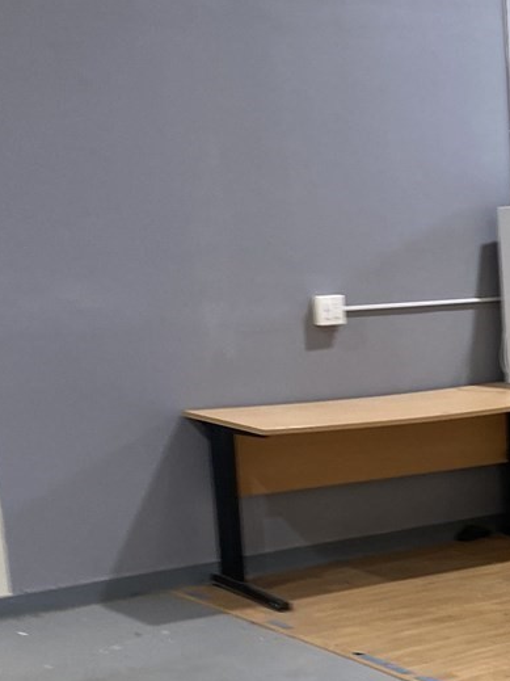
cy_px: 604
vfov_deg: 24.7
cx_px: 642
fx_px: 1513
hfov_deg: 18.0
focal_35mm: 77
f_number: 1.8
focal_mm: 4.25
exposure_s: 1/60
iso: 64
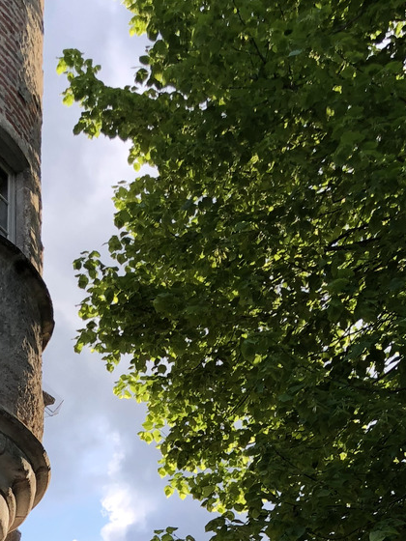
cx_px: 72
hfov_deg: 18.2
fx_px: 1251
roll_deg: +0.8
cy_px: 734
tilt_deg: +15.9
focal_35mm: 80
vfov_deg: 21.6
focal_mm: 4
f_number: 1.8
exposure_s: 1/308
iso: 20
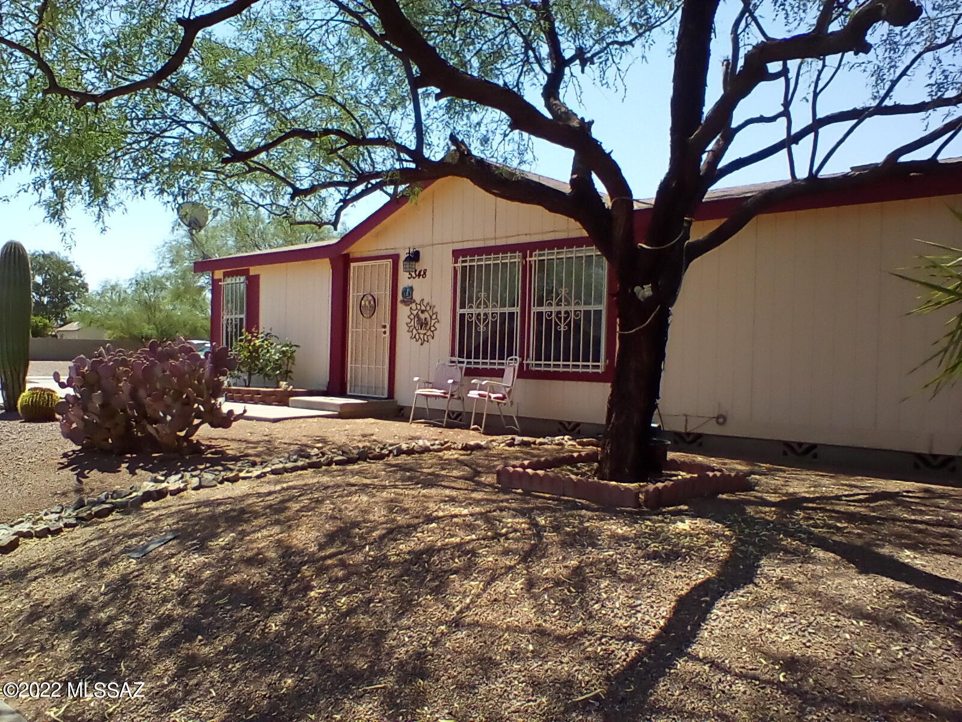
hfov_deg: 58.4
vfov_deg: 45.4
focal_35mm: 31
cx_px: 481
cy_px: 361
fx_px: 862
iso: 102
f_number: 2.4
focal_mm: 2.38
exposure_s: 1/1064
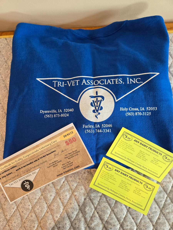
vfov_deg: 73.9
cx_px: 86
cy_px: 115
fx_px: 153
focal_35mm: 23
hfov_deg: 58.9
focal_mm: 5.4
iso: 250
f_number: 1.8
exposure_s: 1/120
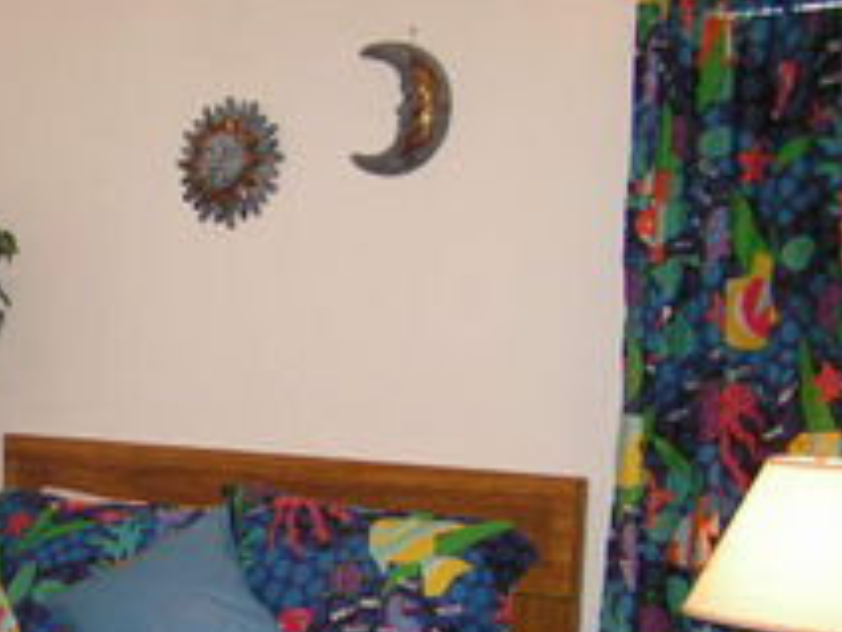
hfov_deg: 28.5
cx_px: 115
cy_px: 441
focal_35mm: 66
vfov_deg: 22.1
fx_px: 1605
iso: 200
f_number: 2.8
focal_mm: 6.3
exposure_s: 1/40
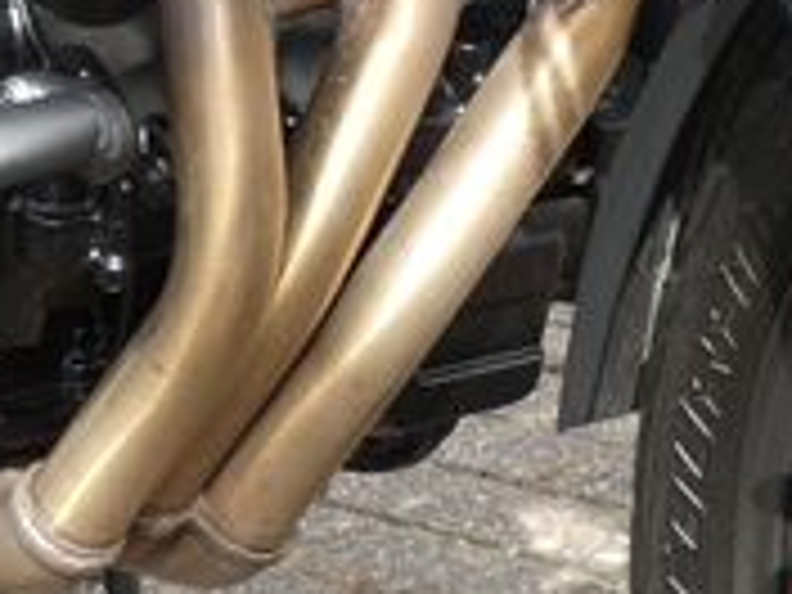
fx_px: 4164
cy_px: 40
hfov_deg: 10.9
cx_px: 342
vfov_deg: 8.1
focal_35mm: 182
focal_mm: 9
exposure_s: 1/125
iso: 80
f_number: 3.9
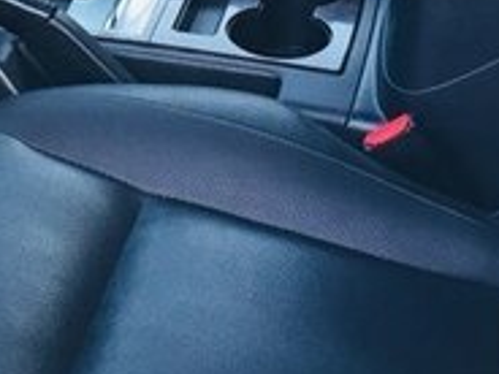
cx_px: 68
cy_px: -110
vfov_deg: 13.7
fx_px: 1499
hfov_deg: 18.6
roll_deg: +2.0
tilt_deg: -21.7
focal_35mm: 104
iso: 40
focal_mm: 4.15
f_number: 2.2
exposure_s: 1/33
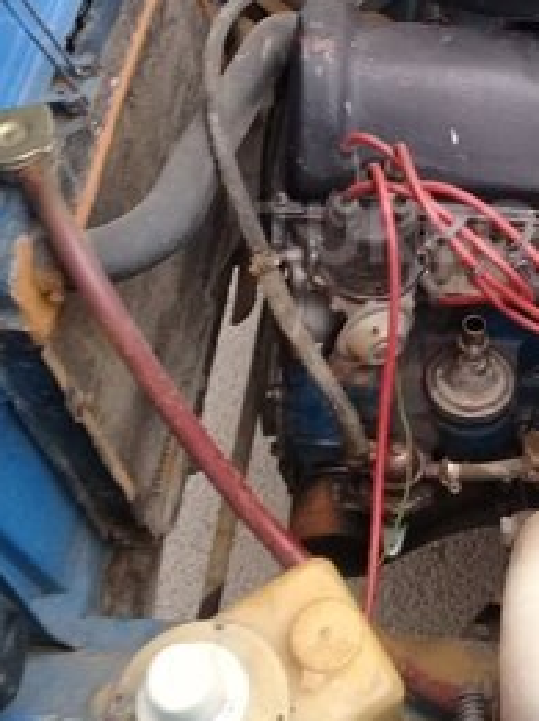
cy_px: 232
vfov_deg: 32.4
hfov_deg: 24.2
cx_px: 467
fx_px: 1228
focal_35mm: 59
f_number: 2.2
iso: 80
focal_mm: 3.3
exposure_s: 1/33
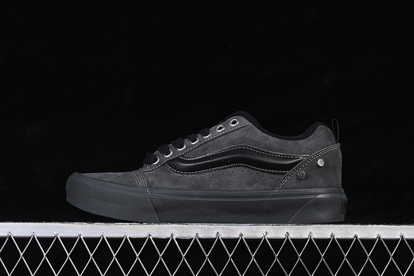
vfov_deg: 18.2
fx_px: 862
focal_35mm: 75
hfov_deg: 27.0
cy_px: 138
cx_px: 207
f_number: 6.3
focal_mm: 50
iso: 160
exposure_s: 1/60
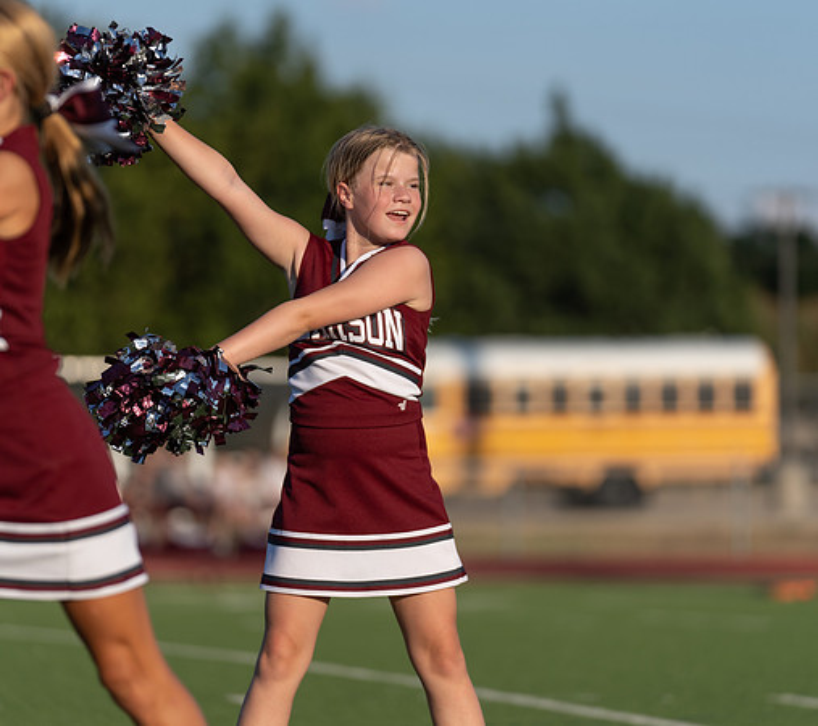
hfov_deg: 7.9
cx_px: 352
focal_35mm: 233
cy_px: 330
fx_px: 5901
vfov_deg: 7.0
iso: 100
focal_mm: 179
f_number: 2.8
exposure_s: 1/2000
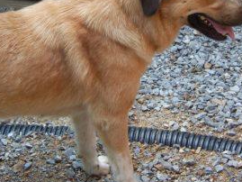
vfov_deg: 16.3
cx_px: 108
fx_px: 629
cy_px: 41
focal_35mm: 90
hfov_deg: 21.8
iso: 50
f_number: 3.5
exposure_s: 1/71
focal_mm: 14.04
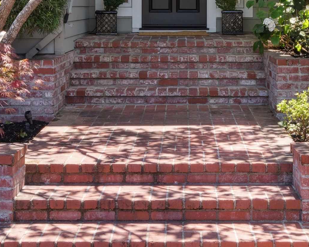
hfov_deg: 21.5
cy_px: -24
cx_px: 173
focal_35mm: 89
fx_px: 814
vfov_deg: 16.7
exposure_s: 1/30
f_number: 20
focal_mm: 32
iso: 400
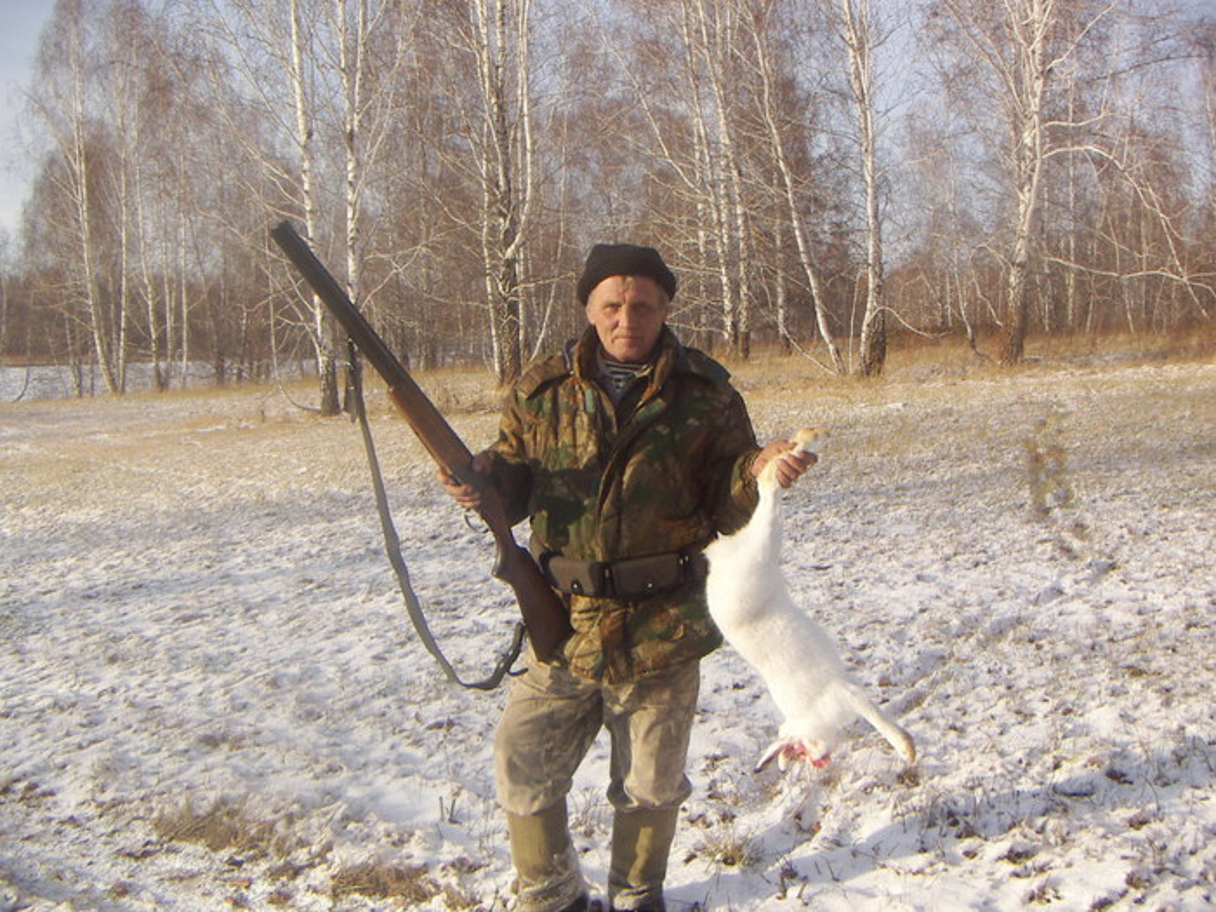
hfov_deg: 51.4
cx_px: 608
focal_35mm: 36
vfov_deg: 39.7
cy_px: 456
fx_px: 1265
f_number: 6.7
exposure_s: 1/160
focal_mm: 4.7
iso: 64
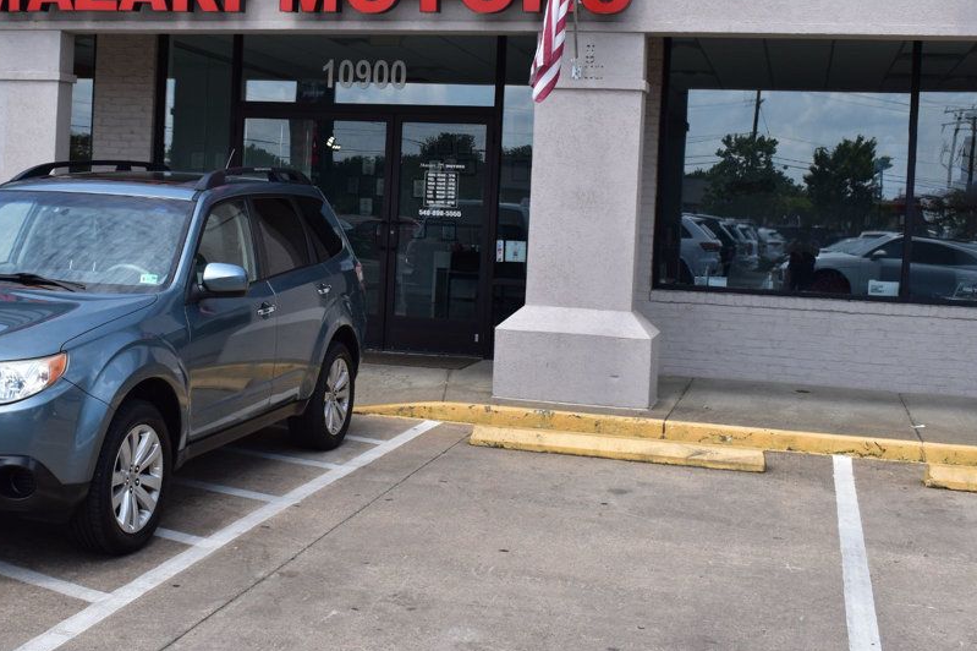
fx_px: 1356
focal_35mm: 50
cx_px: 380
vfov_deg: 26.9
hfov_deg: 39.4
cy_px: 250
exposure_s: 1/500
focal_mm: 26
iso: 400
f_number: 11
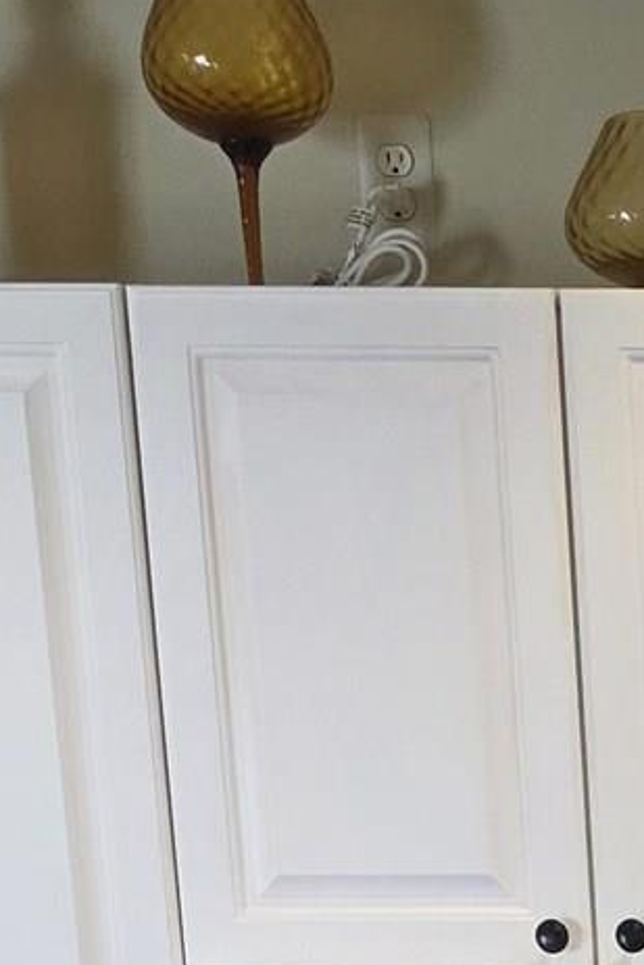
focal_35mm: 119
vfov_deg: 14.4
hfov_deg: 10.7
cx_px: 1198
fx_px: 3191
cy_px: 1926
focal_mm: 6.3
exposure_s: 1/120
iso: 250
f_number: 1.7
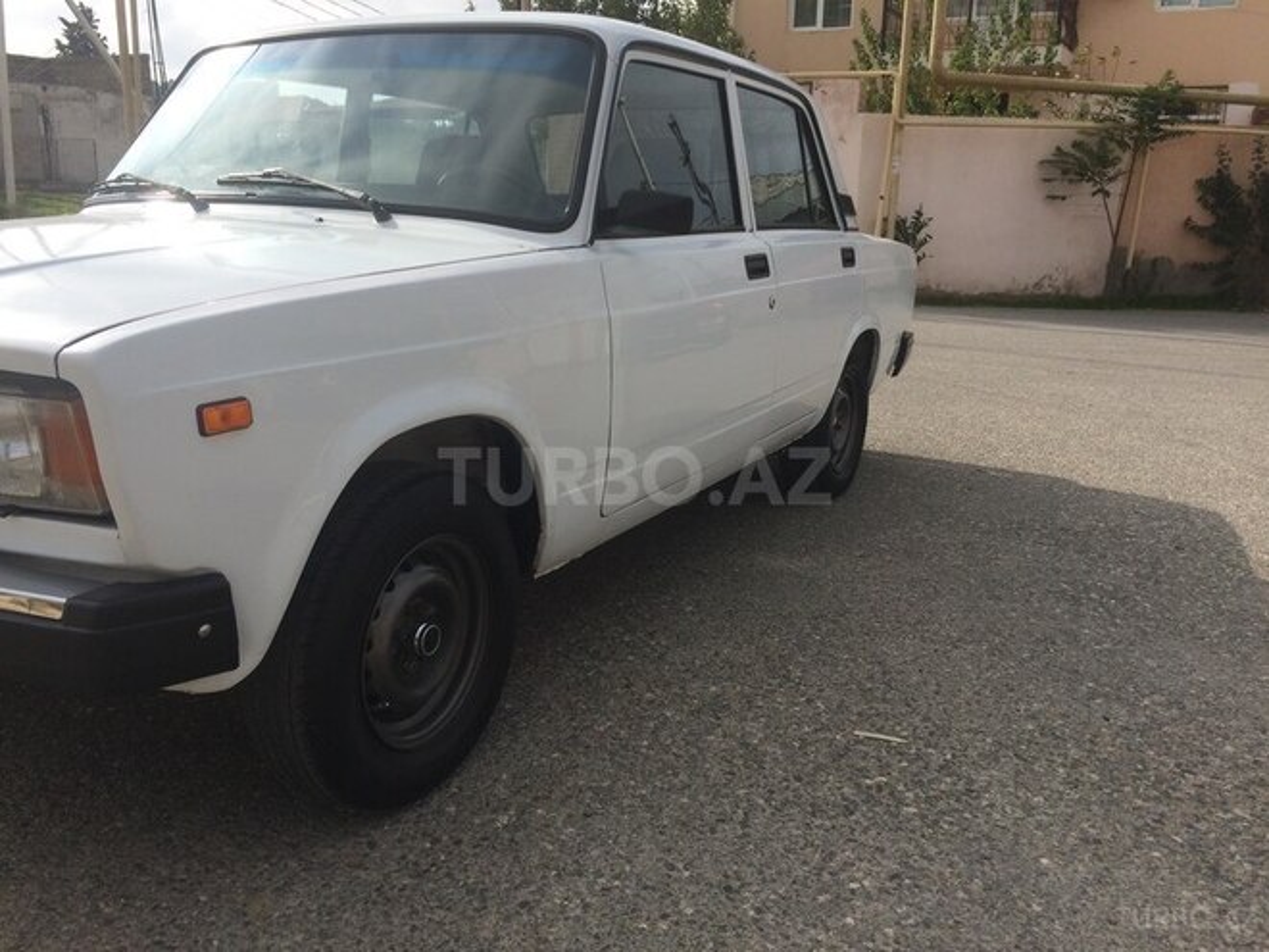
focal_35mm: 29
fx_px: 1063
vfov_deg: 48.2
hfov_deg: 61.7
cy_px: 476
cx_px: 634
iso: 32
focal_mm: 4.15
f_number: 2.2
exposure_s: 1/2283
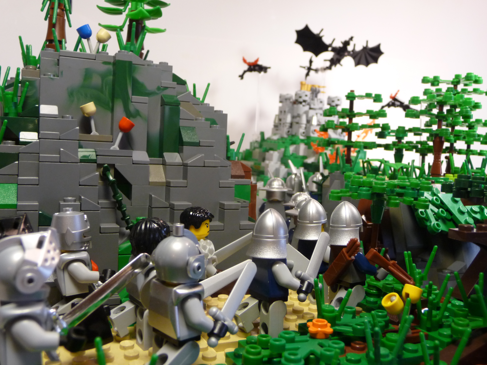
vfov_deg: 41.8
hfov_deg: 54.0
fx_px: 478
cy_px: 182
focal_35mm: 34
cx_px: 244
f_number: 3.6
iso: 200
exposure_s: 1/30
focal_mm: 5.6
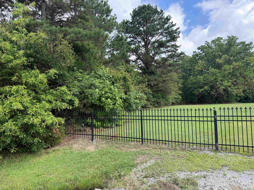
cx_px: 127
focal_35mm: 24
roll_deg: +2.1
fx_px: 176
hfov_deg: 71.6
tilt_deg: +3.1
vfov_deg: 56.8
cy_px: 95
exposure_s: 1/1230
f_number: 1.78
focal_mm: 6.76
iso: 100
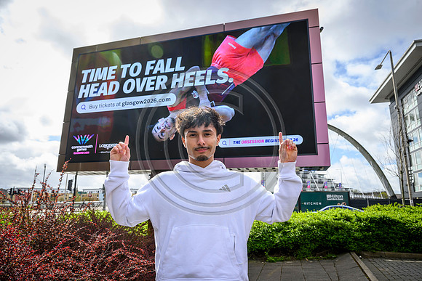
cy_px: 140
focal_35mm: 24
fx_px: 281
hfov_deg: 73.7
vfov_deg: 53.2
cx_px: 211
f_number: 6.3
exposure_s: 1/1000
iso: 500
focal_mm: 24
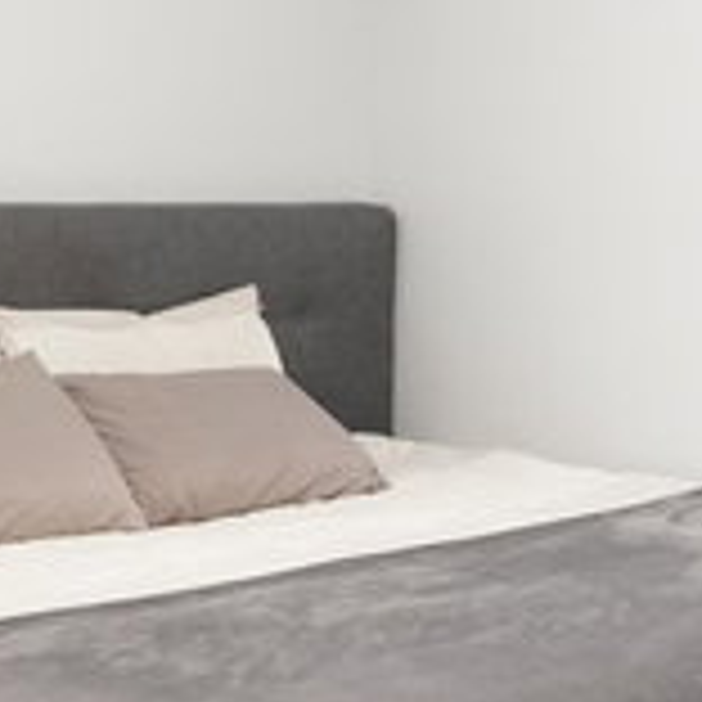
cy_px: 259
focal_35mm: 89
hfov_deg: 18.4
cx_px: 882
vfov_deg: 19.5
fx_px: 2036
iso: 3200
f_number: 11
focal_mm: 13.6
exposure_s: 1/5
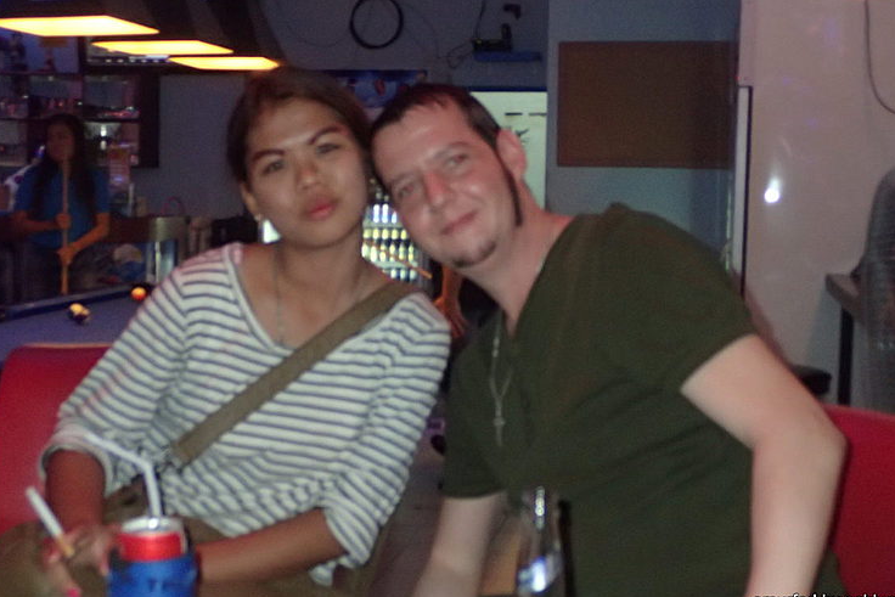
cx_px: 452
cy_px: 266
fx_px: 1293
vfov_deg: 26.0
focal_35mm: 52
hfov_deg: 38.2
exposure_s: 1/50
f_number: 3.1
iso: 800
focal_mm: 8.41
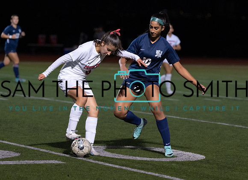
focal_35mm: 193
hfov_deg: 10.3
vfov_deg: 7.5
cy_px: 91
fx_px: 1369
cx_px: 126
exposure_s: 1/1000
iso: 5000
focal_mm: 130
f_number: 2.8
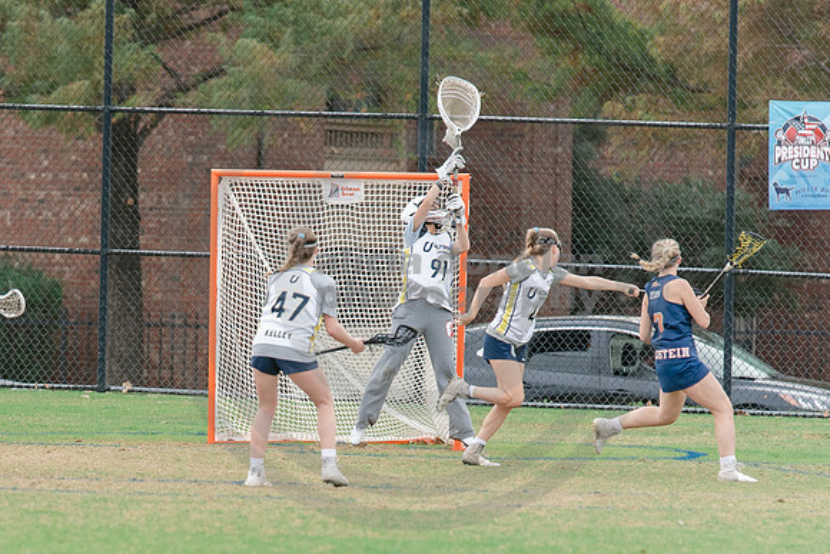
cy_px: 581
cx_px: 186
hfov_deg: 4.0
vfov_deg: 2.7
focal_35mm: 512
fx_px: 11817
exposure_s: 1/1250
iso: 400
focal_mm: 200
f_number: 2.8
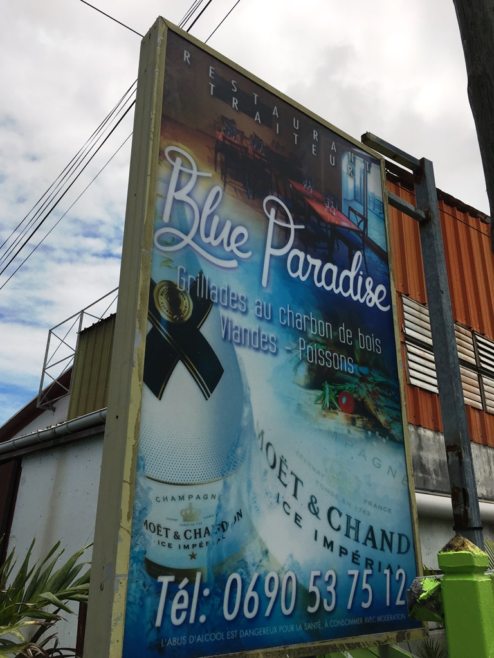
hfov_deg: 48.2
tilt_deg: +23.8
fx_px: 552
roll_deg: -1.5
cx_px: 247
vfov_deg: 61.7
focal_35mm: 29
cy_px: 329
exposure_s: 1/3497
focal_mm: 4.15
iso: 25
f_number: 2.2
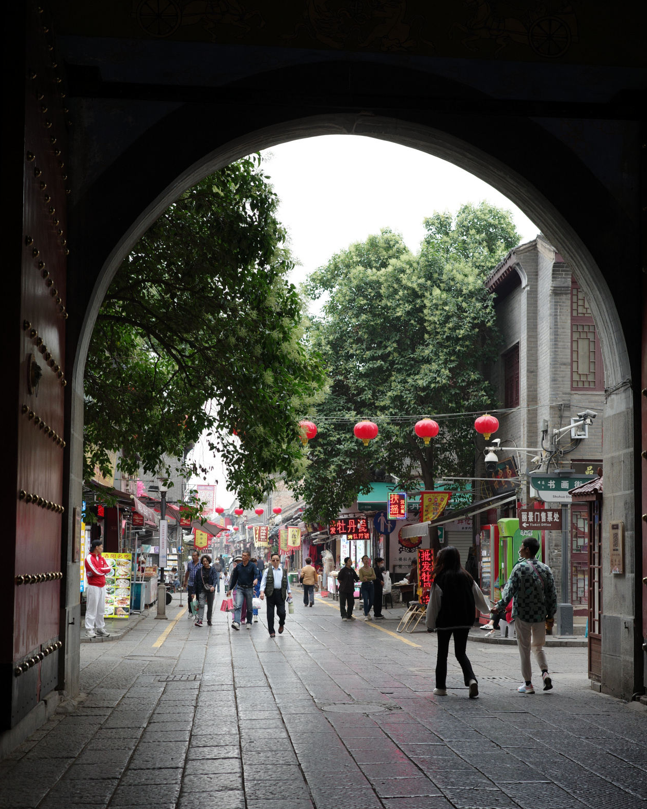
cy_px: 486
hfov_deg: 32.7
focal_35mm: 46
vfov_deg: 40.2
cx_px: 329
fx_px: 1101
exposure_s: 1/160
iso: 200
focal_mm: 26
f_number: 3.2
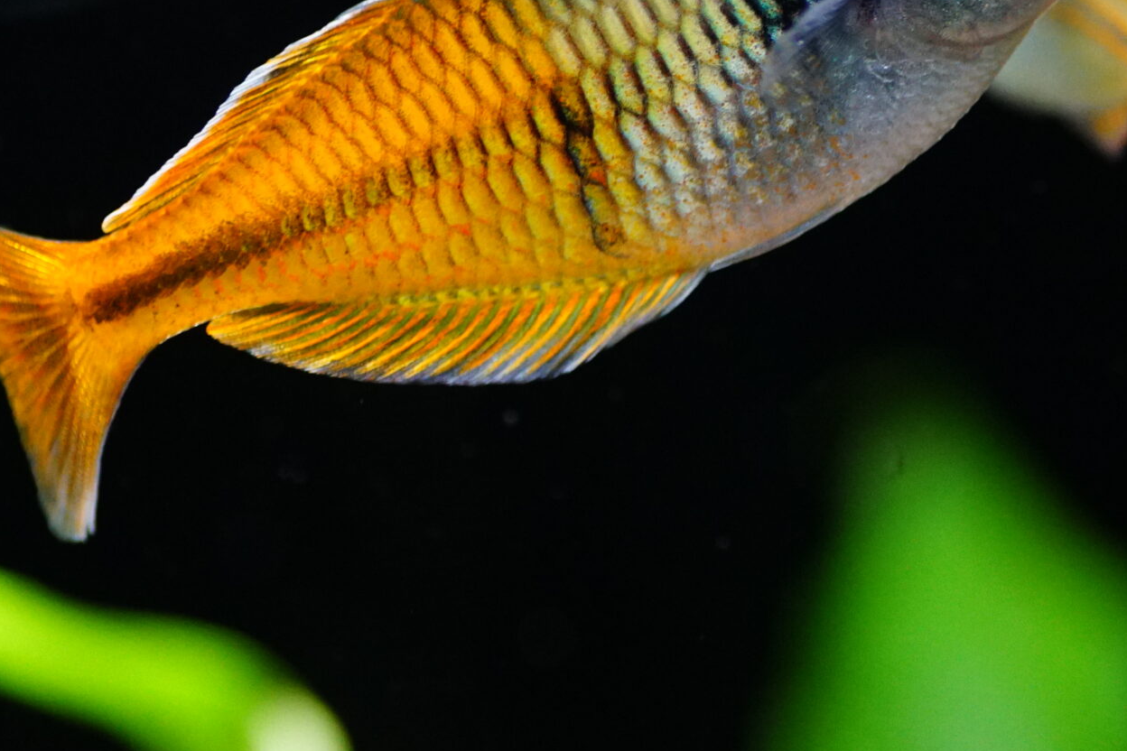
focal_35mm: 277
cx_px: 618
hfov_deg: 7.4
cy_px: 154
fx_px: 8671
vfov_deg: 5.0
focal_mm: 90
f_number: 2.8
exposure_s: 1/500
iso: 3200
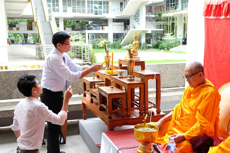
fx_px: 268
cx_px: 115
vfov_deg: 31.9
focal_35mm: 42
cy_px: 76
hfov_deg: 46.4
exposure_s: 1/60
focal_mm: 27.7
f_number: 3.2
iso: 320
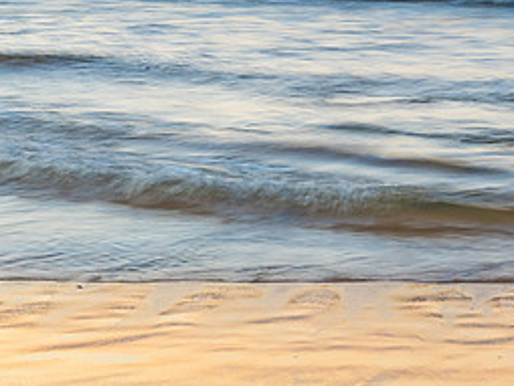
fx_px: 2319
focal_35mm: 156
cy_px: 41
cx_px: 372
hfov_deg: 12.6
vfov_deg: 9.5
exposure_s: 1/2
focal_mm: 46
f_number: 8
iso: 400
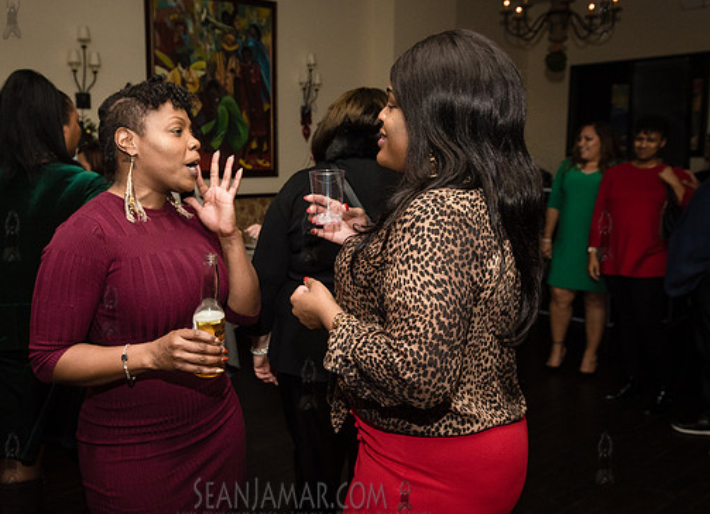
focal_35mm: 34
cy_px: 240
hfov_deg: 54.4
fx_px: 689
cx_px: 313
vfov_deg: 40.9
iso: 2000
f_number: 4.5
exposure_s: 1/250
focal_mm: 24
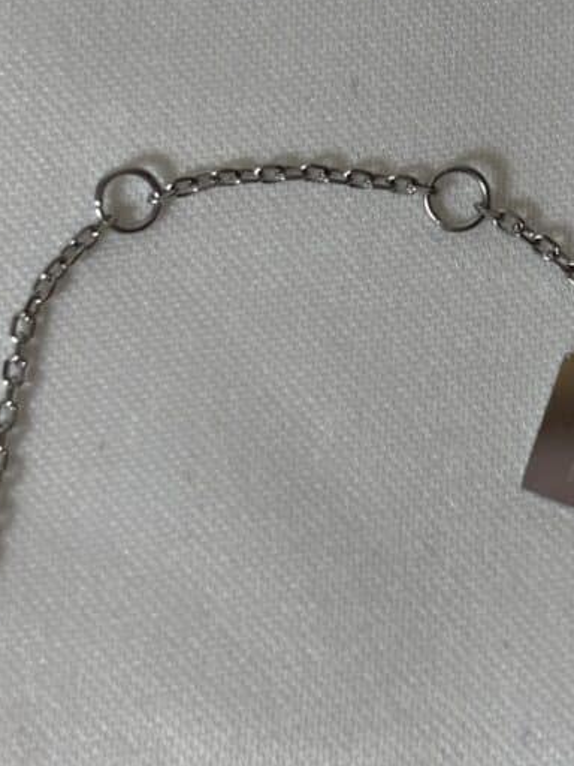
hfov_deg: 14.2
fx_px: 2299
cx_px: 430
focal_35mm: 104
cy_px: 218
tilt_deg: -78.9
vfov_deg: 18.8
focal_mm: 5.96
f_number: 1.6
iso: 25
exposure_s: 1/120
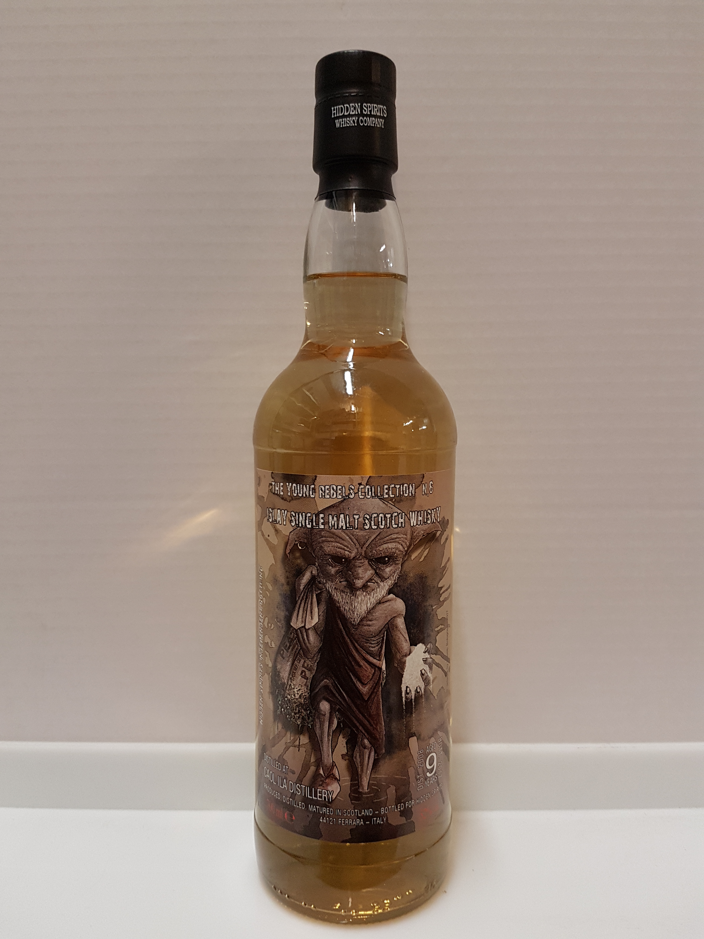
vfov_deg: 67.3
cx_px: 352
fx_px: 705
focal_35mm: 26
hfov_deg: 53.1
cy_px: 470
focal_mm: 4.2
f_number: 1.7
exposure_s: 1/50
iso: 125
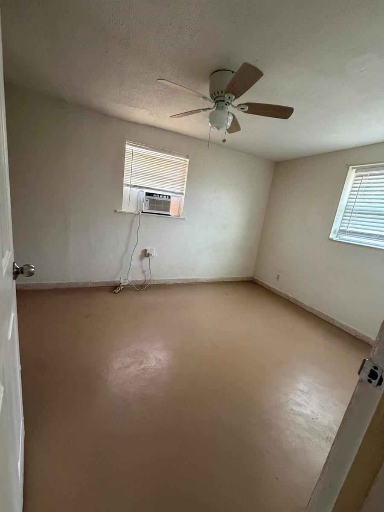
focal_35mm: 14
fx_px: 207
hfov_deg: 85.7
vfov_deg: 102.1
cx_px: 192
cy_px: 256
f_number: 2.2
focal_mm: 2.22
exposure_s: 1/60
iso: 500
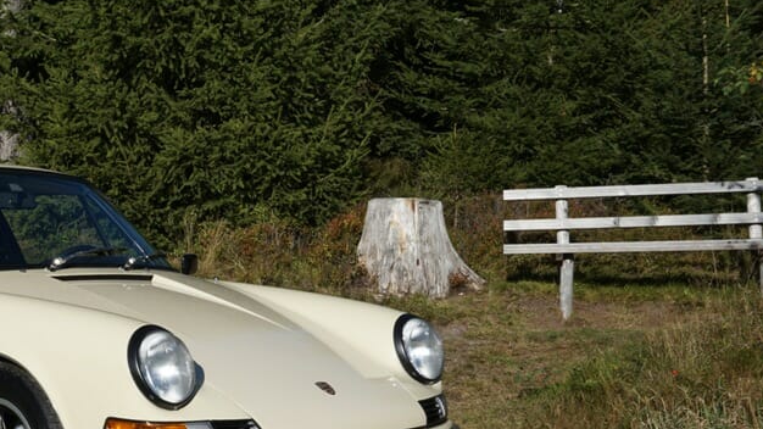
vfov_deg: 16.6
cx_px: 156
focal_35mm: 72
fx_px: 1457
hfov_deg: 28.7
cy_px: 358
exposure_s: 1/125
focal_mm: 28
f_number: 14
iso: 100
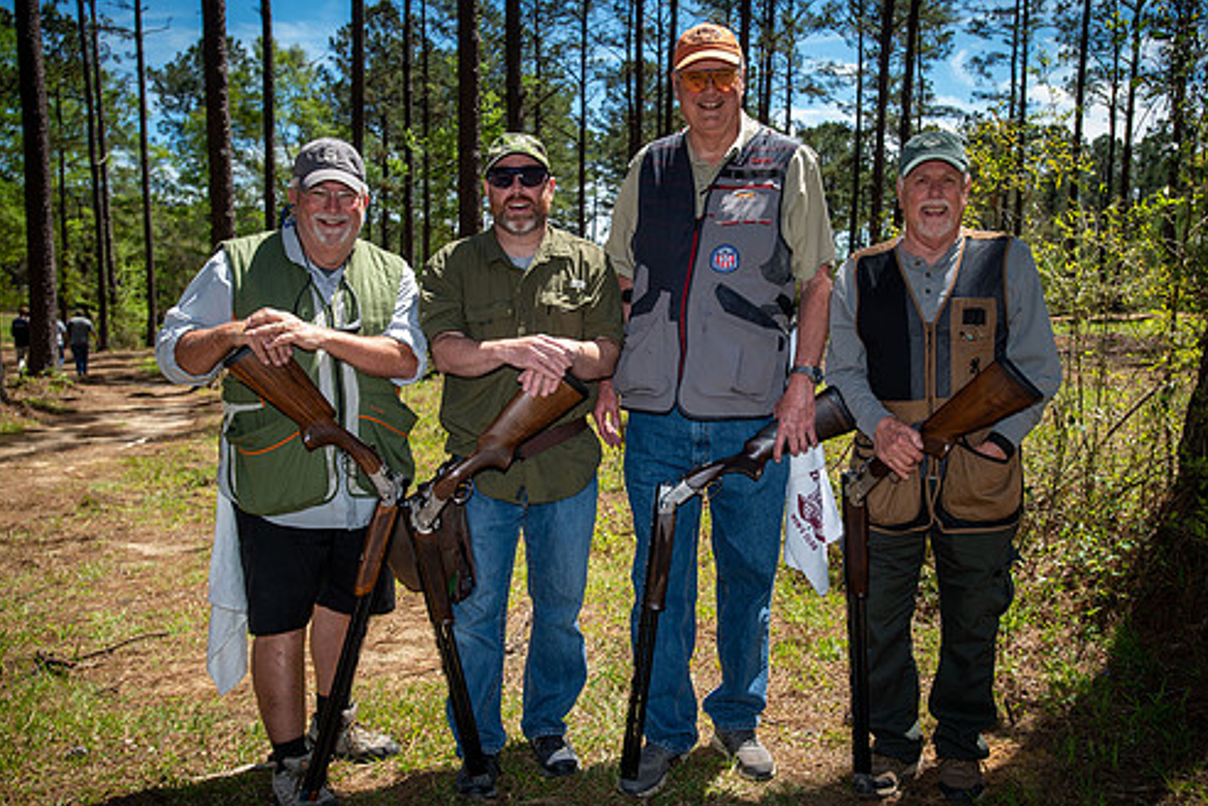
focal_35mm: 33
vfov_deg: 39.9
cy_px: 435
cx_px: 653
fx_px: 1107
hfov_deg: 57.2
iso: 100
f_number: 5
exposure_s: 1/250
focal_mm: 28
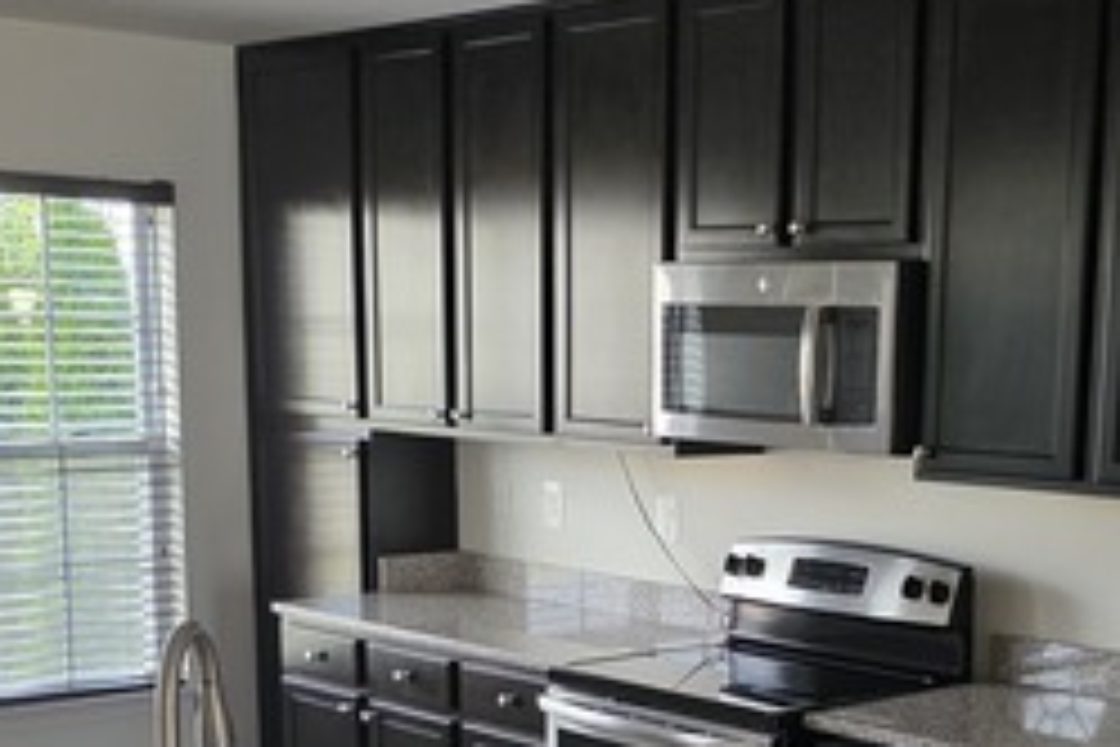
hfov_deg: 31.2
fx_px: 1991
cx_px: 726
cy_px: 734
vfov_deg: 20.6
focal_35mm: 64
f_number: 1.7
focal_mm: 6.3
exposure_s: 1/180
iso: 160
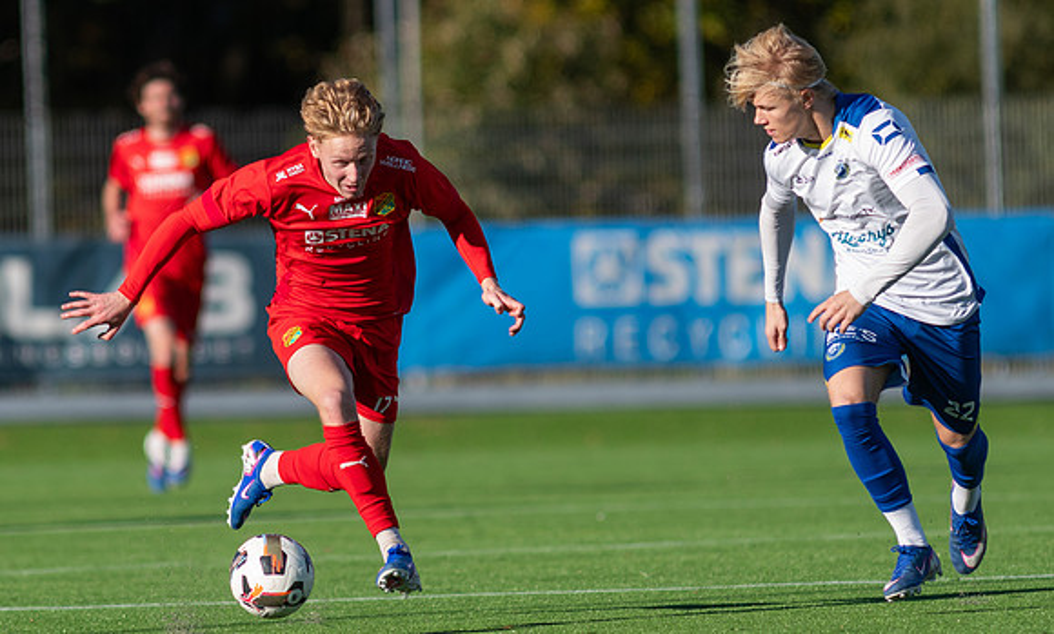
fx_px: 18043
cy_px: 280
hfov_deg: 3.3
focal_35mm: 635
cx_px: 332
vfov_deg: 2.0
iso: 160
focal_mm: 300
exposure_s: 1/2000
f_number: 3.2
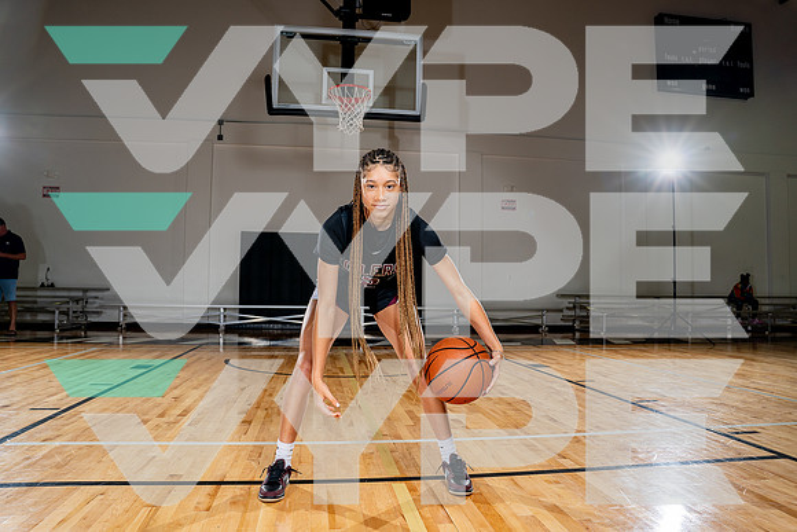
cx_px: 398
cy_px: 266
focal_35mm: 26
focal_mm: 26
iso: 200
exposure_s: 1/250
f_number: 5.6
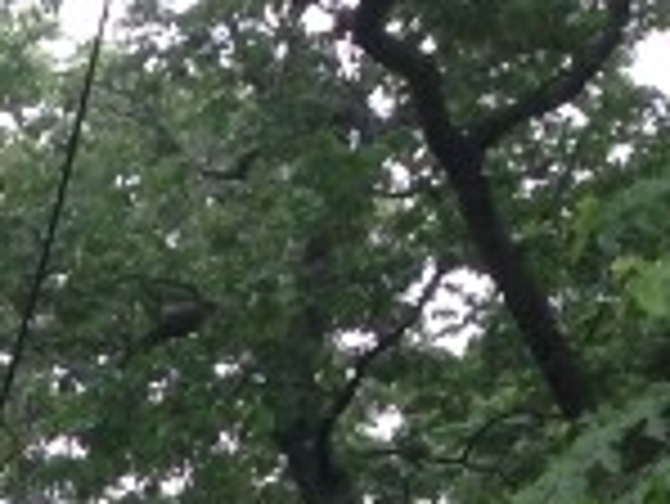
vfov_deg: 6.0
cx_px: -1259
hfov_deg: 7.7
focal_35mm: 227
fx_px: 4397
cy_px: 1629
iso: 50
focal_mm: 4.13
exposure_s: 1/127
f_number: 2.4
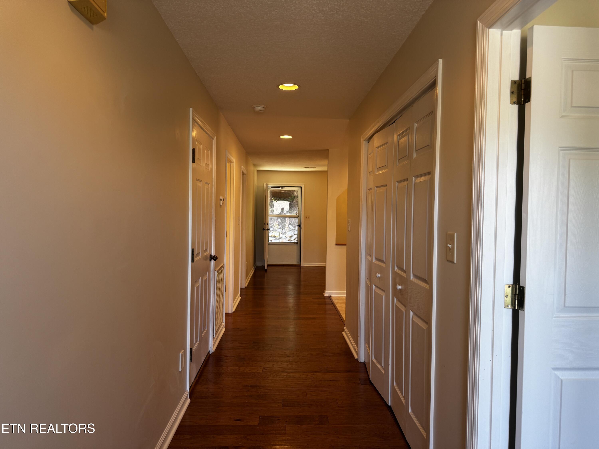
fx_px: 415
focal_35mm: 24
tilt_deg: -1.8
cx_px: 300
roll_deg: +0.0
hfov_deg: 71.6
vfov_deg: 56.8
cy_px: 224
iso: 125
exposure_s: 1/120
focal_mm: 6.76
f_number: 1.78
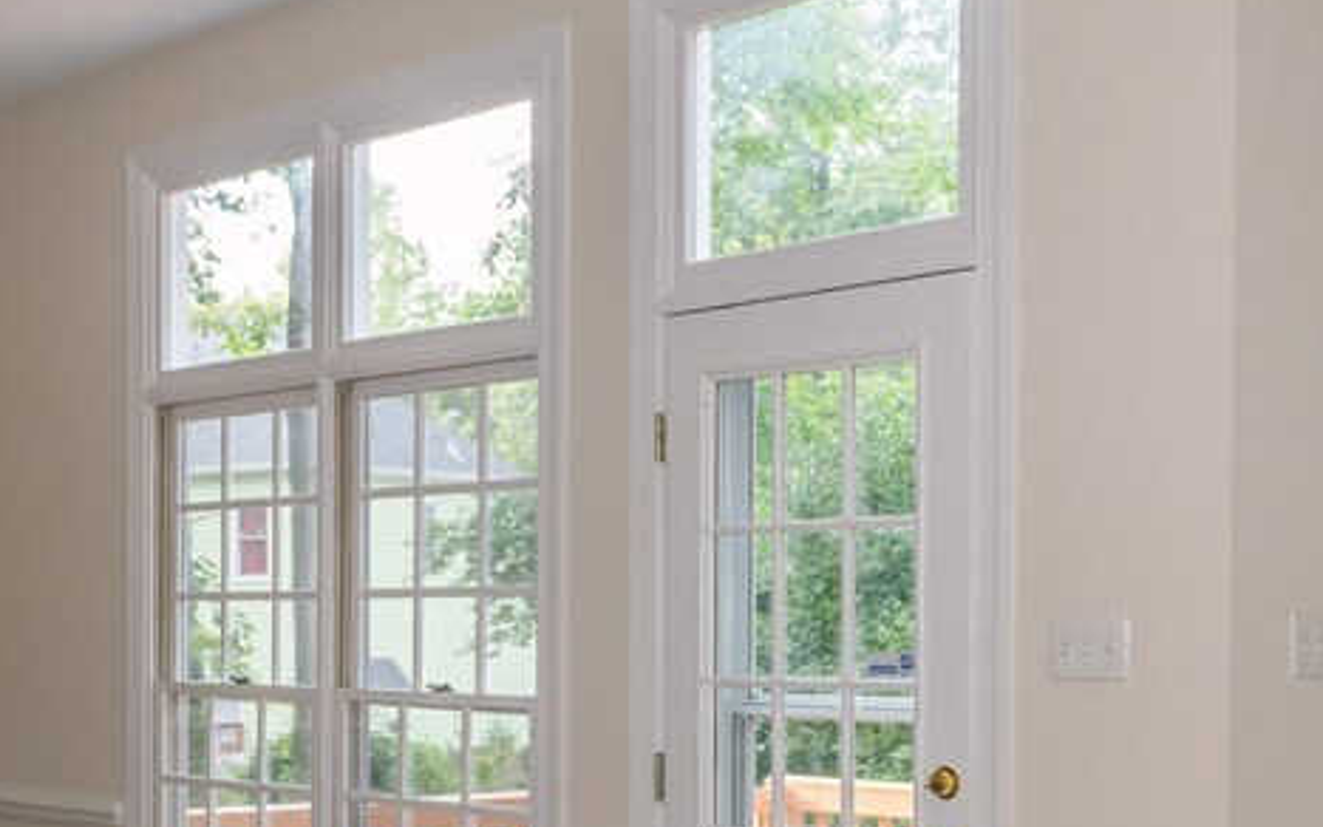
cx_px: 105
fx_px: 2308
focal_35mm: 64
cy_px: 762
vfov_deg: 19.9
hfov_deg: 30.4
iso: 800
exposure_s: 1/100
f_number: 5
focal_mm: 18
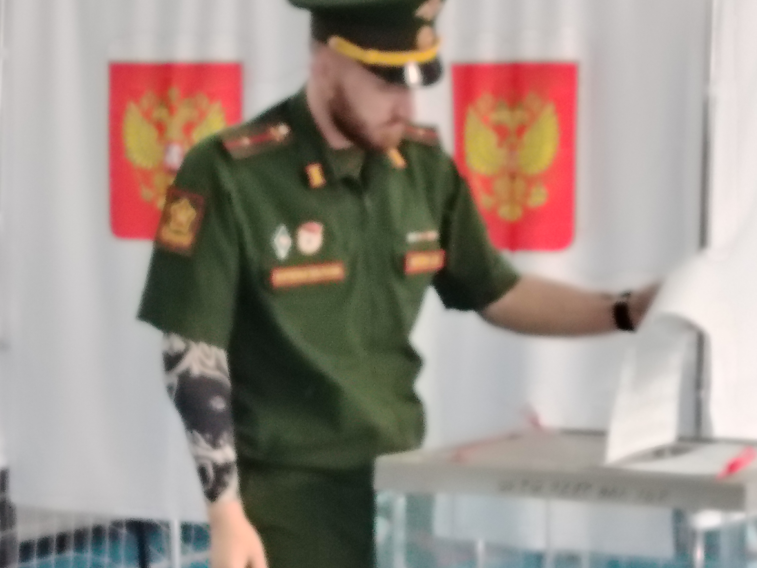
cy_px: 302
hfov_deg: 14.2
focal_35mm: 139
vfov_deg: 10.7
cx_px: 367
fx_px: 3040
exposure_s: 1/60
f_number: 1.75
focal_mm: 5.25
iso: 230
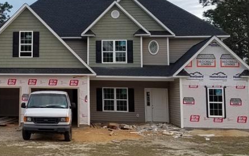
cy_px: 28
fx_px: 428
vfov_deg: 20.4
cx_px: 37
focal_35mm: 63
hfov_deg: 31.3
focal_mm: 4.2
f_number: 1.7
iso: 50
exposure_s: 1/220
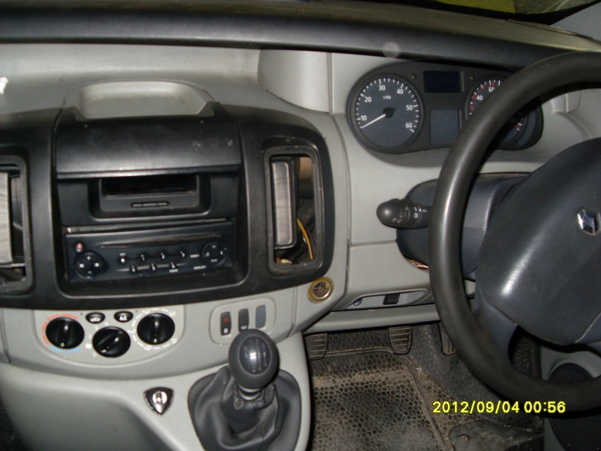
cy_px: 226
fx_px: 642
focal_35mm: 37
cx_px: 300
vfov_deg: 38.7
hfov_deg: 50.1
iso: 100
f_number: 2.8
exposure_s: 1/45
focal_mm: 6.3
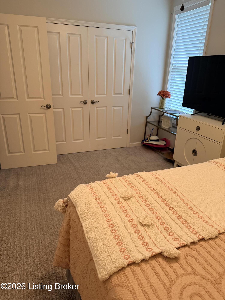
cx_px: 112
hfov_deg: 56.8
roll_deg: -1.6
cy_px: 150
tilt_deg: -22.4
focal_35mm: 24
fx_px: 208
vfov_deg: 71.6
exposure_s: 1/60
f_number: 1.78
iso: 250
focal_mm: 6.76
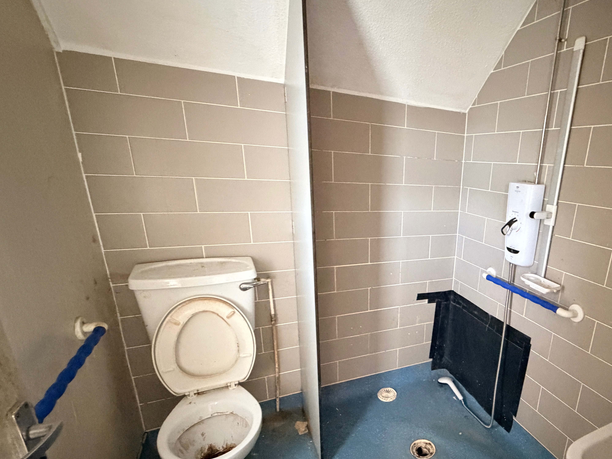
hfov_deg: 77.5
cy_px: 279
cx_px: 435
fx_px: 354
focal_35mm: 20
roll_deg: -3.8
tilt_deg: -18.3
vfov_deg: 65.2
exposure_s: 1/47
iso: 1250
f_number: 2.2
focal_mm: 2.22
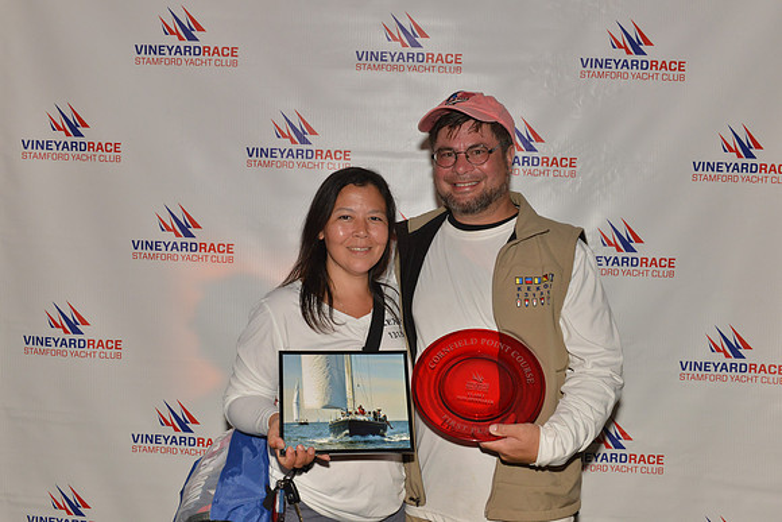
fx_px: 956
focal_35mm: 44
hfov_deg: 44.5
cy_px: 261
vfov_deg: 30.5
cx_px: 391
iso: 2000
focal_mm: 44
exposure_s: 1/250
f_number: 9
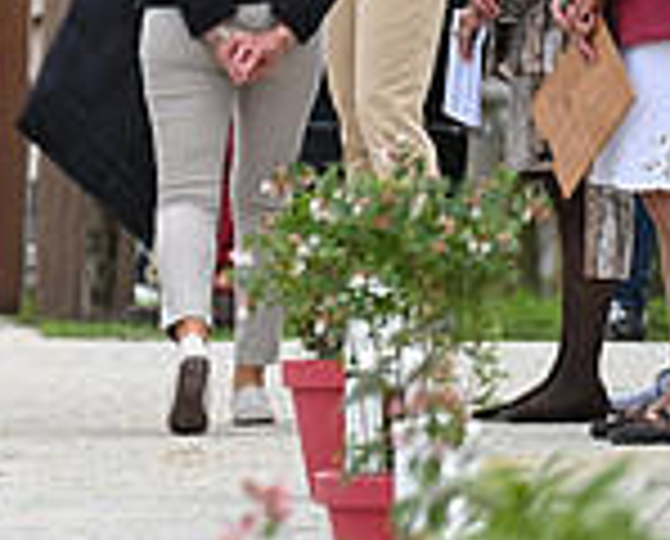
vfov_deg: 1.1
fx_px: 28967
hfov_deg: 1.3
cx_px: -625
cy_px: -155
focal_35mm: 1457
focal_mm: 400
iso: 640
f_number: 5.6
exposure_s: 1/1600
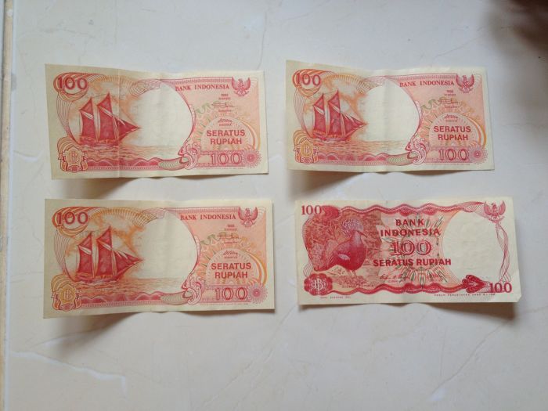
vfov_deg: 40.7
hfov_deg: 52.6
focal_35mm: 35
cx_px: 274
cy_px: 206
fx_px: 554
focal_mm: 4.28
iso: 80
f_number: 2.4
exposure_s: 1/60
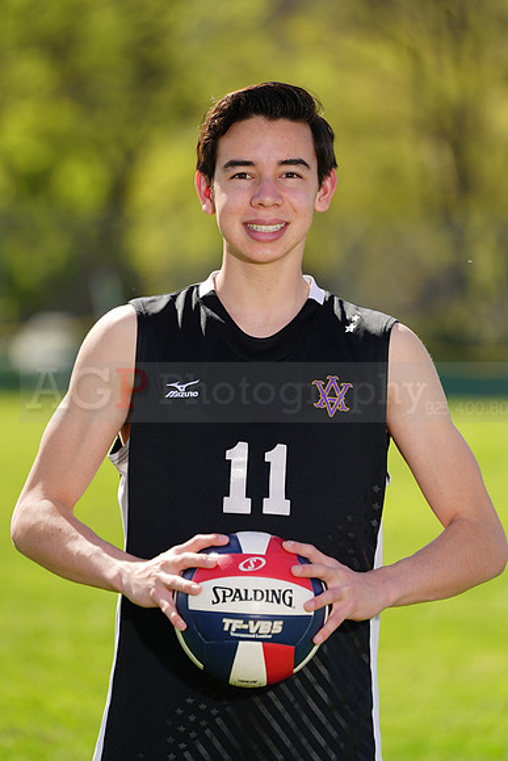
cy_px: 380
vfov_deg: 5.9
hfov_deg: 4.0
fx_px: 7361
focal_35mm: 348
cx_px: 254
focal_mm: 348
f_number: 6.3
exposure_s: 1/200
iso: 64
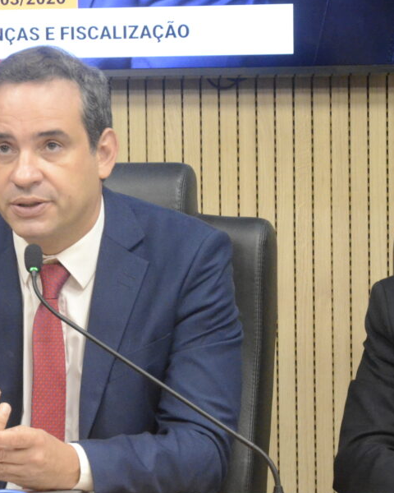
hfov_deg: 7.6
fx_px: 2971
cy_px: 269
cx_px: 17
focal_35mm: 204
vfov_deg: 9.5
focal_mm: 85
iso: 6400
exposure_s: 1/160
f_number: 6.3
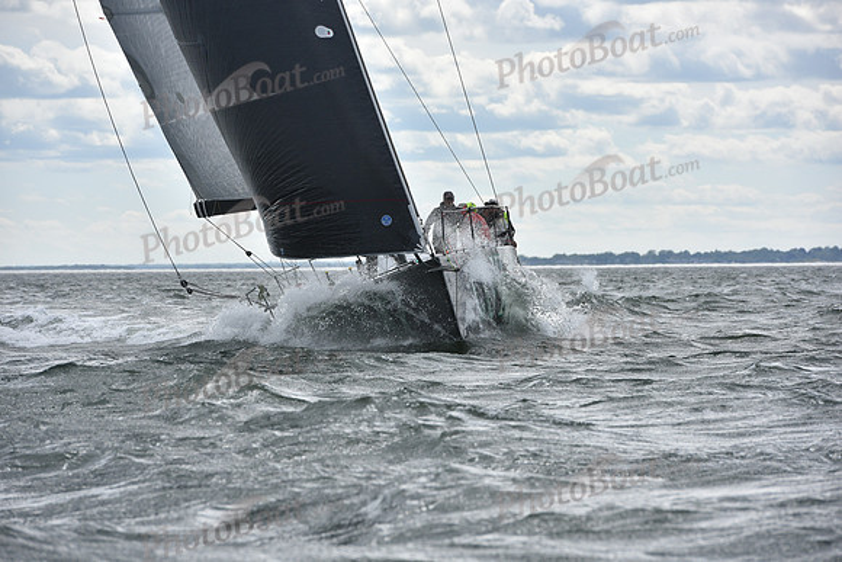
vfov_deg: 6.9
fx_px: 4679
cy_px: 281
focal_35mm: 200
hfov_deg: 10.3
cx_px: 421
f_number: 8
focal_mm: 200
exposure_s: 1/1000
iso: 320
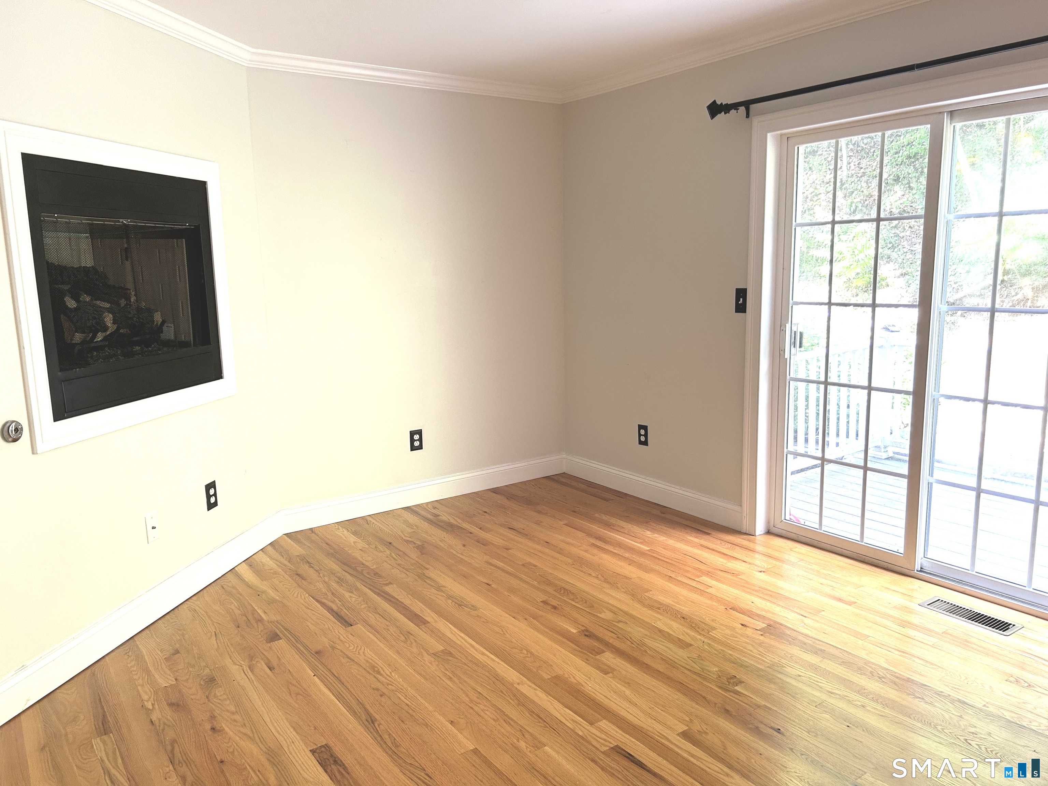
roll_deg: +1.1
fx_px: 787
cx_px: 524
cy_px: 393
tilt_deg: -8.7
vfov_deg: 53.1
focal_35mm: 26
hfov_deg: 67.3
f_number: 1.5
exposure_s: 1/60
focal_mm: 5.7
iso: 80
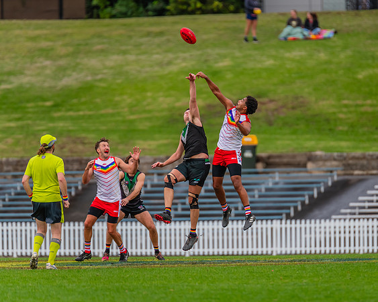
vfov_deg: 3.2
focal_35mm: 479
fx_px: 5353
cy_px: 152
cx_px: 228
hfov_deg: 4.0
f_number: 4
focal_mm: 420
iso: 800
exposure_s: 1/1000
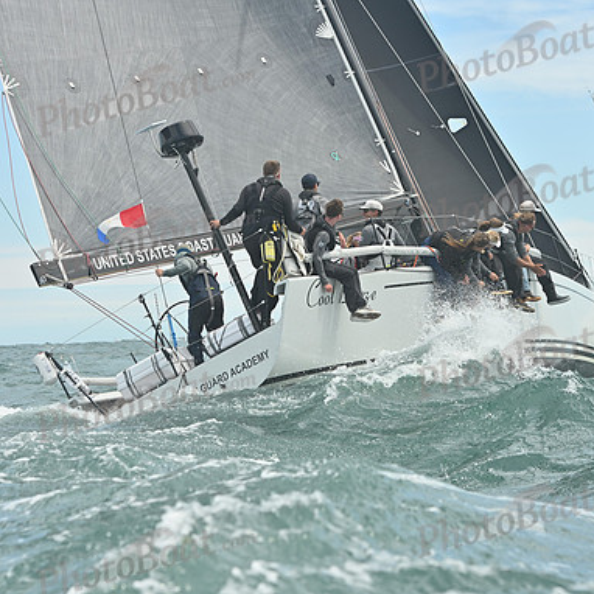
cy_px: 299
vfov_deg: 13.5
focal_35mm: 129
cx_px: 337
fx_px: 2504
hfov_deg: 13.5
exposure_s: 1/1250
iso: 250
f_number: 8
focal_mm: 100
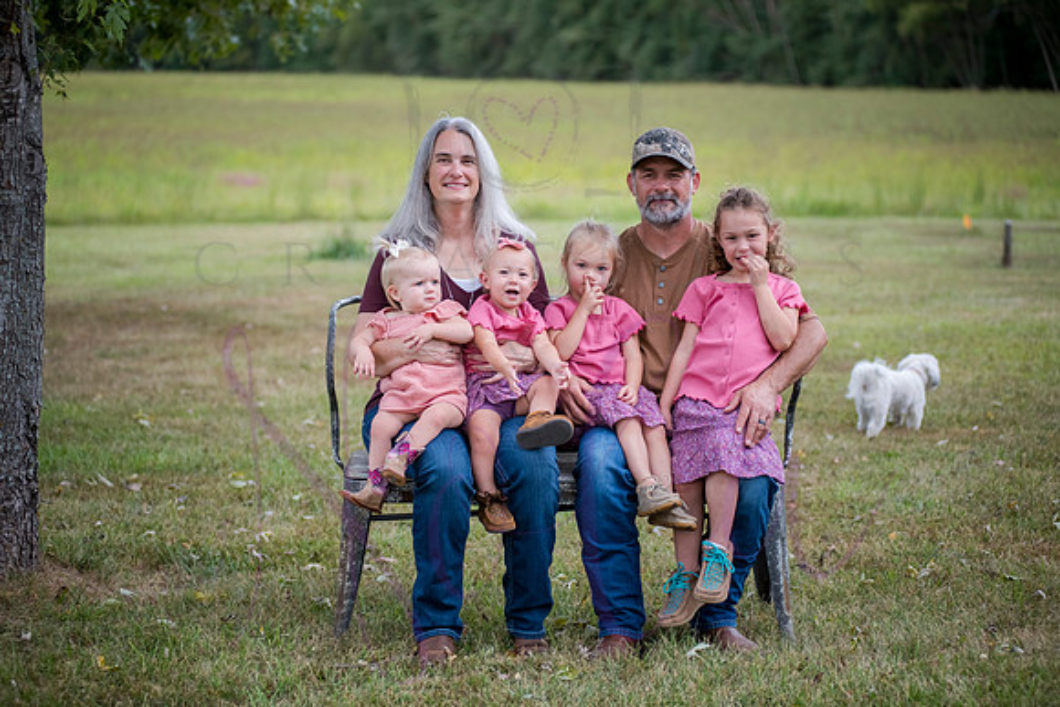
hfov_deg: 25.4
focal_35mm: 80
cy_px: 354
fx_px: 2356
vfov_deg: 17.1
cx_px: 530
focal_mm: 80
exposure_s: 1/640
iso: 400
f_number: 3.2
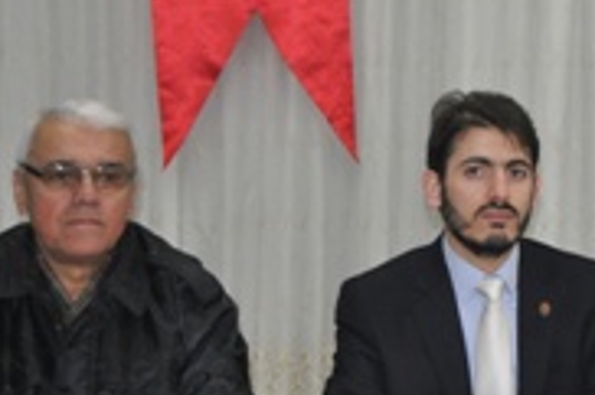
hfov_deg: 17.1
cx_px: 726
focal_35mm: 114
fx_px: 1886
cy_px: 193
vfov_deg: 12.0
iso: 800
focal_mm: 31
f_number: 4
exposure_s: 1/60
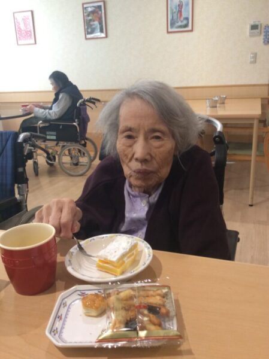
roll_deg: +2.5
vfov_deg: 56.9
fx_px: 332
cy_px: 180
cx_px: 134
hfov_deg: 44.1
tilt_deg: -17.7
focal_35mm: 32
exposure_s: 1/24
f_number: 2.4
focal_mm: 3.3
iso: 80
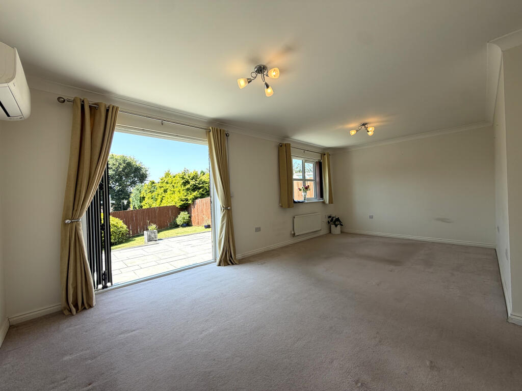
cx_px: 261
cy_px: 196
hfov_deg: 102.1
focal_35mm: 14
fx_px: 211
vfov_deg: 85.7
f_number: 2.2
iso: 20
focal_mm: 2.22
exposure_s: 1/100
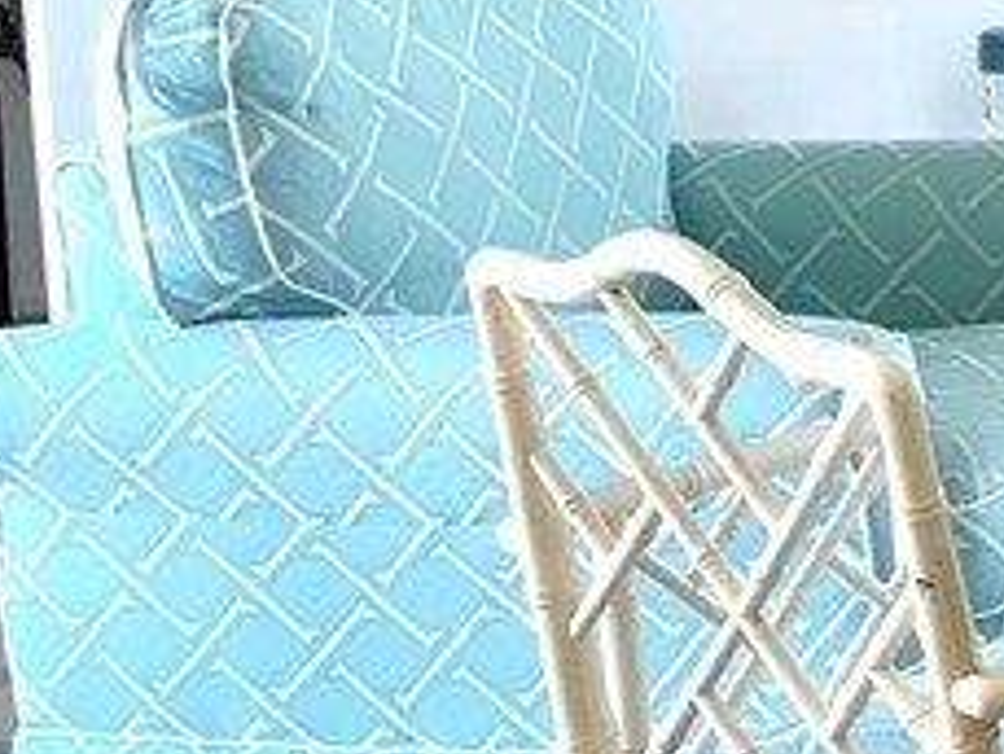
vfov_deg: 11.7
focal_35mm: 125
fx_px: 3627
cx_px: 2104
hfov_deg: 13.2
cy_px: -39
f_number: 1.8
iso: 20
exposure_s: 1/60
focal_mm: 3.99
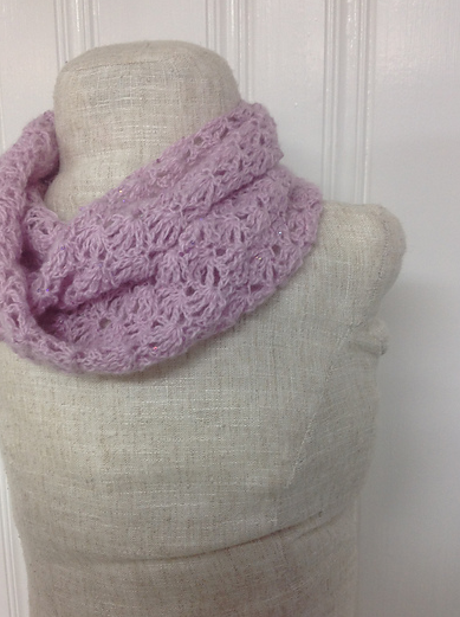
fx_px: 764
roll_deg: +2.6
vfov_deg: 43.9
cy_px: 335
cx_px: 195
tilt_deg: -13.4
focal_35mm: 43
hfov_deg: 33.4
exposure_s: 1/20
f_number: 2.4
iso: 50
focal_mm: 4.28
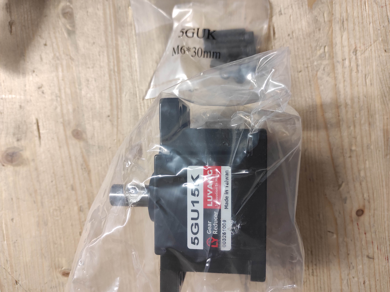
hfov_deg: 69.4
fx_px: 281
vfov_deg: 54.8
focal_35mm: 25
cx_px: 195
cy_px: 146
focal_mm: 5.43
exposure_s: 1/33
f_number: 1.89
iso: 424
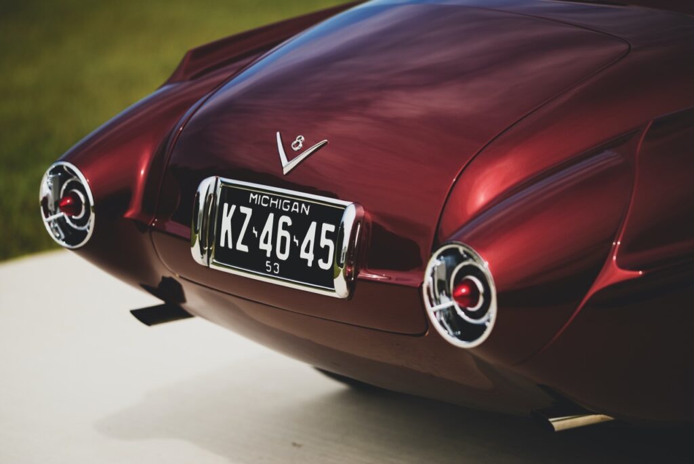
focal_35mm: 135
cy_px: 232
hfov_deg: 15.2
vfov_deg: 10.2
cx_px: 347
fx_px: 2604
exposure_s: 1/5000
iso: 100
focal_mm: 135
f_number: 1.8
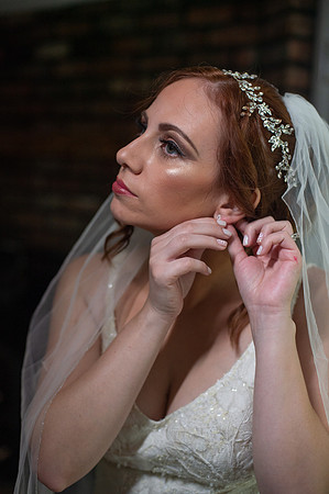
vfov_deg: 39.6
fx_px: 687
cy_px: 247
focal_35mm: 50
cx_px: 164
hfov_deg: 26.9
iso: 1000
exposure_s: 1/640
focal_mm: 50
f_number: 2.5
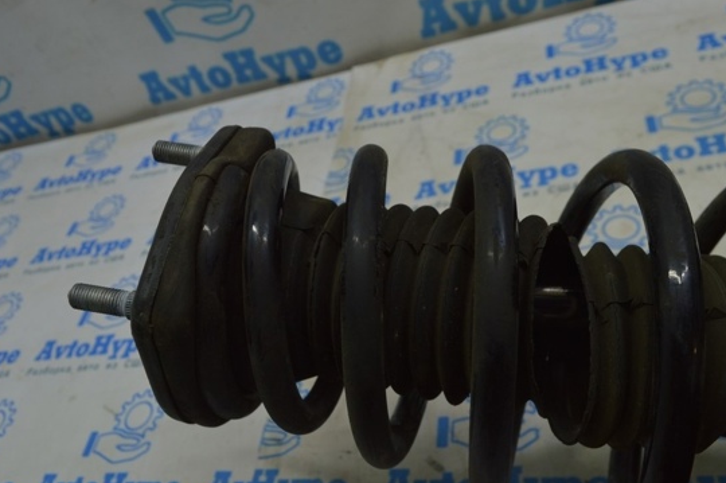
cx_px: 352
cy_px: 281
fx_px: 645
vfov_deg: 40.9
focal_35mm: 32
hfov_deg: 58.8
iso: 400
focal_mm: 18
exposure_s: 1/50
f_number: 7.1
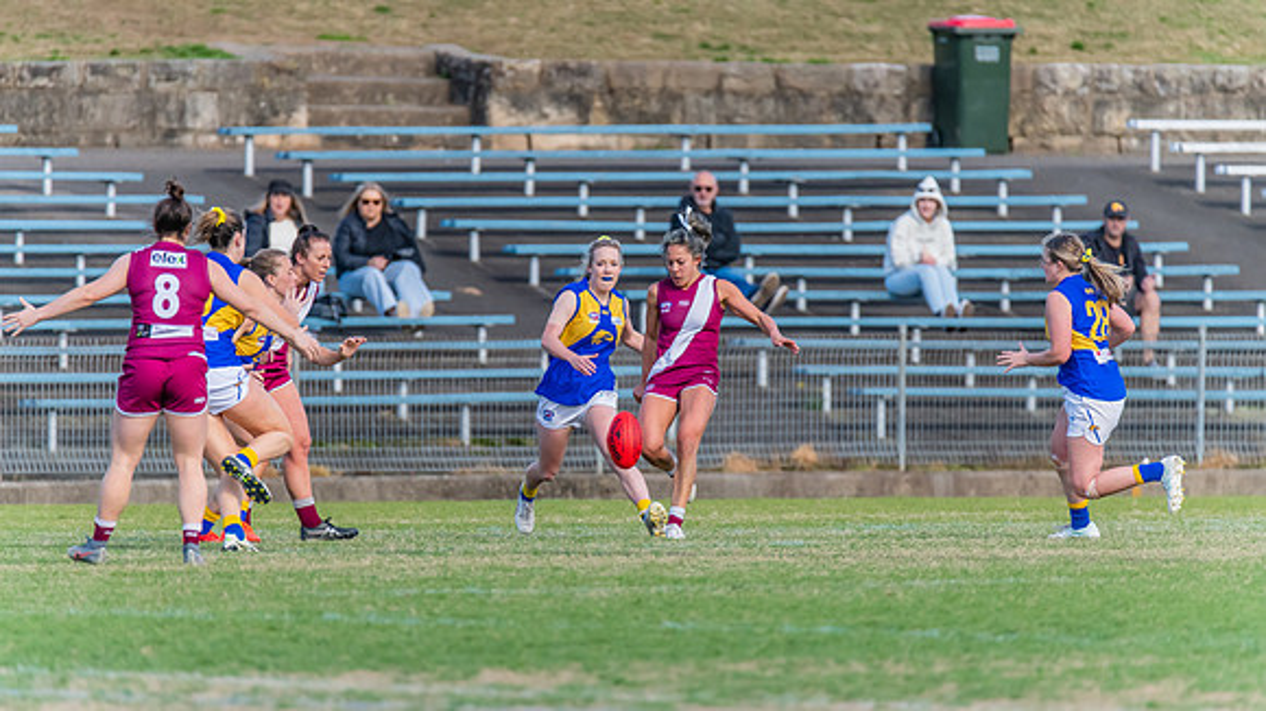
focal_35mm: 629
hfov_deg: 3.4
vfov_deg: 1.9
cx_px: 633
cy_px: 325
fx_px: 21094
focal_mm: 600
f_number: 6.3
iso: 1600
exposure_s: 1/1600
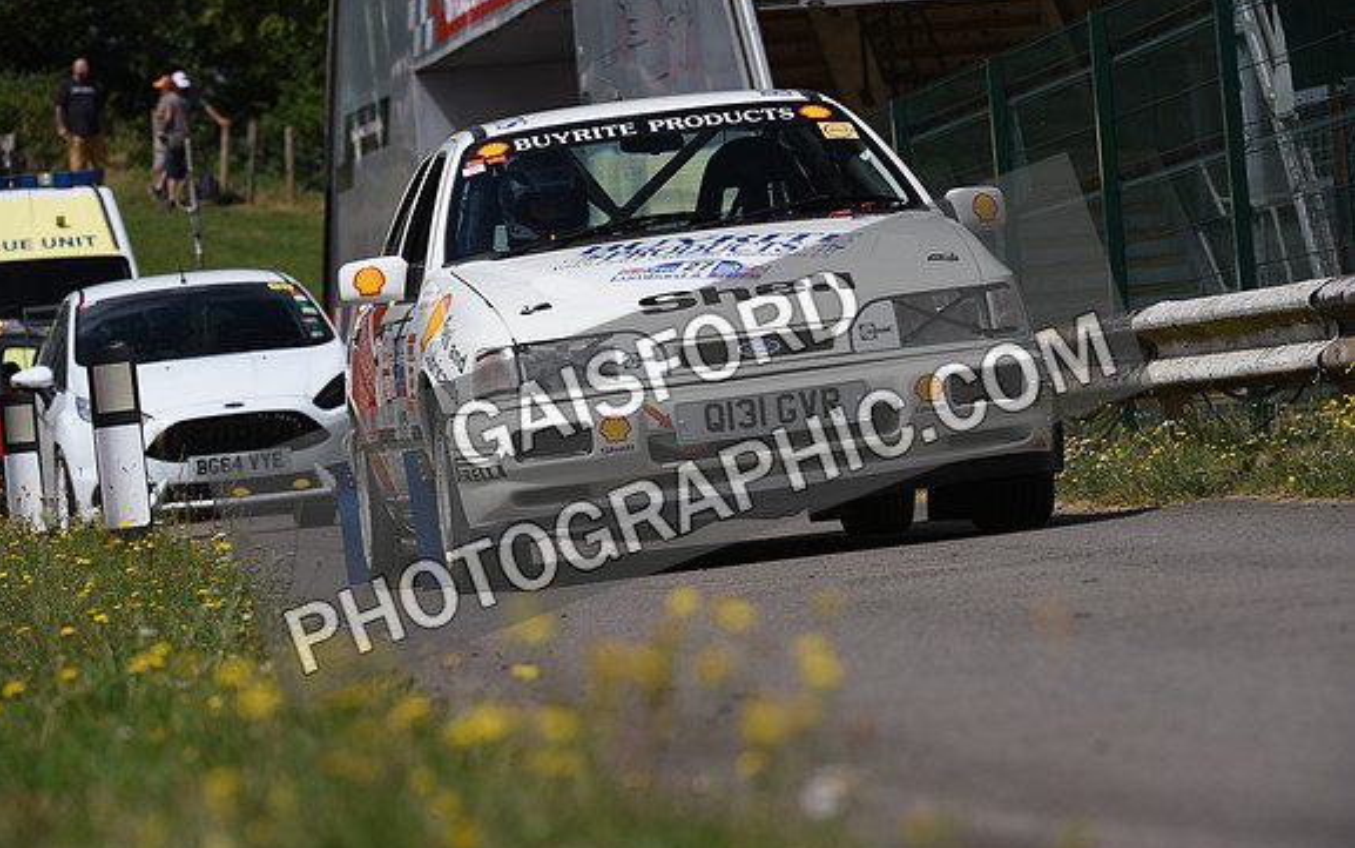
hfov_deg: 10.2
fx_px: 7572
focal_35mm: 205
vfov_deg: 6.4
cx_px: 676
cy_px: 431
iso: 500
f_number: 8
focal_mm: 200
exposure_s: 1/1000
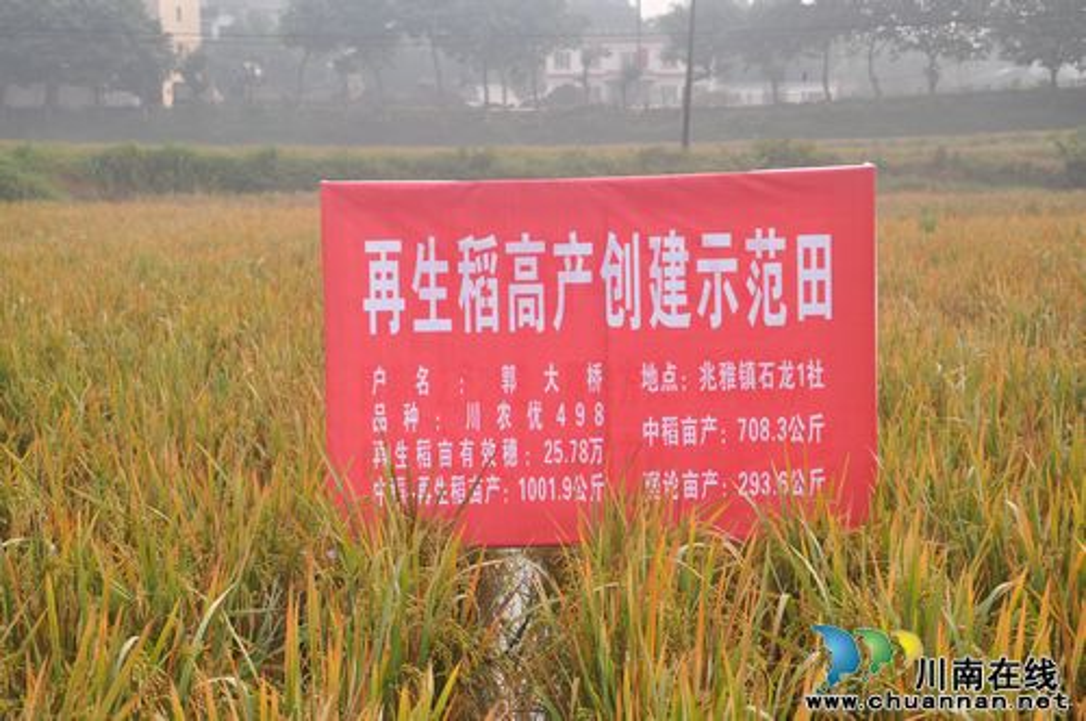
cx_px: 543
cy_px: 360
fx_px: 1808
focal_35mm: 60
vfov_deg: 22.6
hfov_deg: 33.4
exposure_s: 1/200
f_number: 7.1
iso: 200
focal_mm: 40
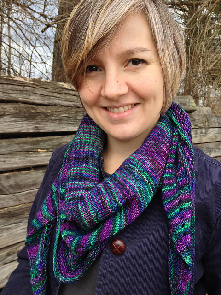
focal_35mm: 35
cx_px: 110
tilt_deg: -3.9
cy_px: 148
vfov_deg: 52.6
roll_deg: -0.3
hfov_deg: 40.7
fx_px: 298
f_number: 2.4
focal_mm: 4.28
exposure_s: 1/120
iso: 50
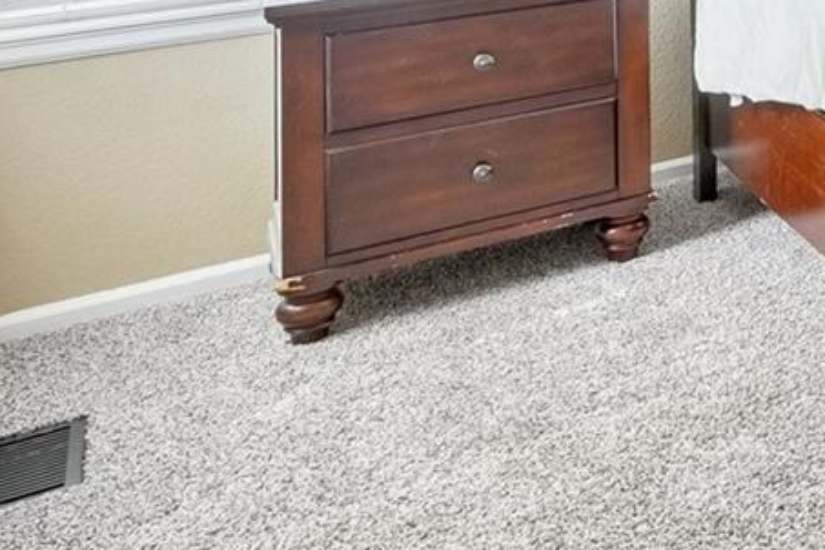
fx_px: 1263
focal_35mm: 55
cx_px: 1333
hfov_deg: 24.6
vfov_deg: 20.7
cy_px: -286
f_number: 8
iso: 800
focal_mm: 10.4
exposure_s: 1/8
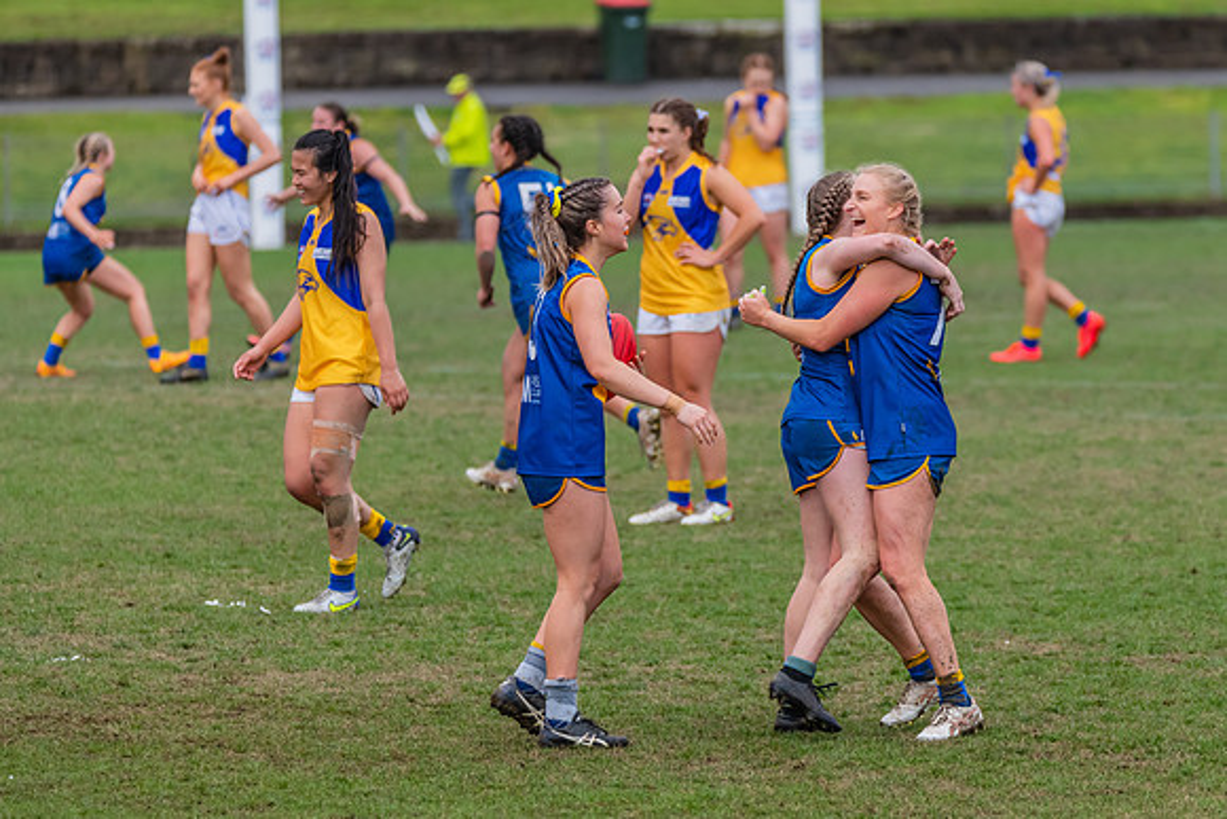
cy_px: 414
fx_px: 12378
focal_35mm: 363
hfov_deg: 5.7
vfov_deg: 3.8
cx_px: 743
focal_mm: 300
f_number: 5.6
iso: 1000
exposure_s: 1/1250
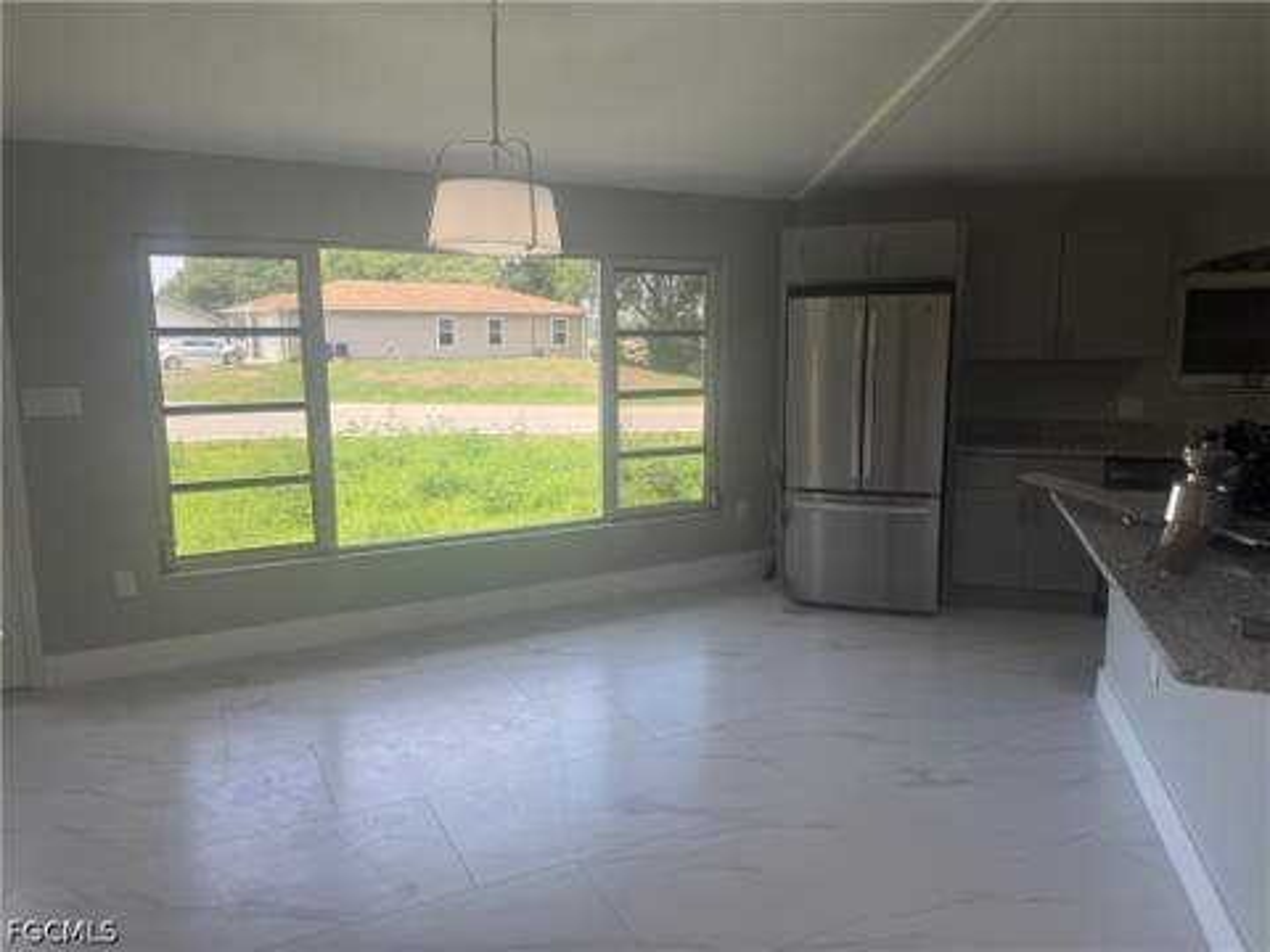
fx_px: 881
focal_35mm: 24
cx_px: 635
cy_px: 476
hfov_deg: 71.6
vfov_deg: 56.8
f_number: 1.78
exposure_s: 1/477
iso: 80
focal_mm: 6.76
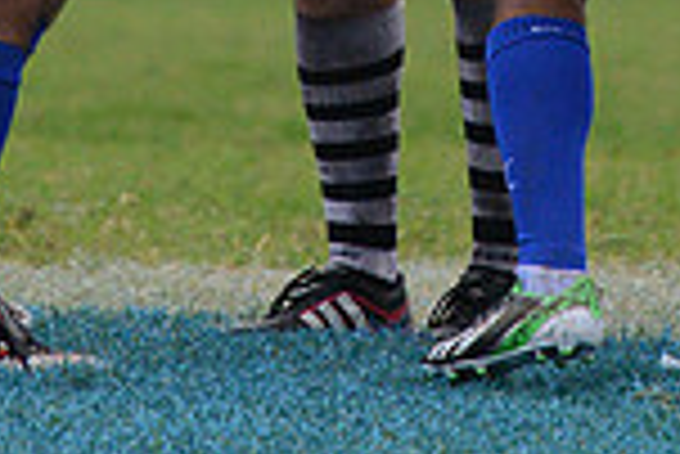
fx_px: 20306
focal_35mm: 1074
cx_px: 414
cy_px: -407
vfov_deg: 1.3
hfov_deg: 1.9
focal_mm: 280
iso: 4000
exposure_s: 1/500
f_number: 4
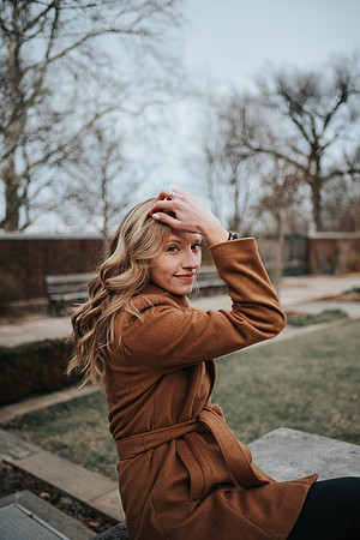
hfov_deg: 37.9
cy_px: 270
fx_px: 525
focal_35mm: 35
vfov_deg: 54.4
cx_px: 180
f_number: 1.8
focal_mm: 35
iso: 100
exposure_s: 1/800
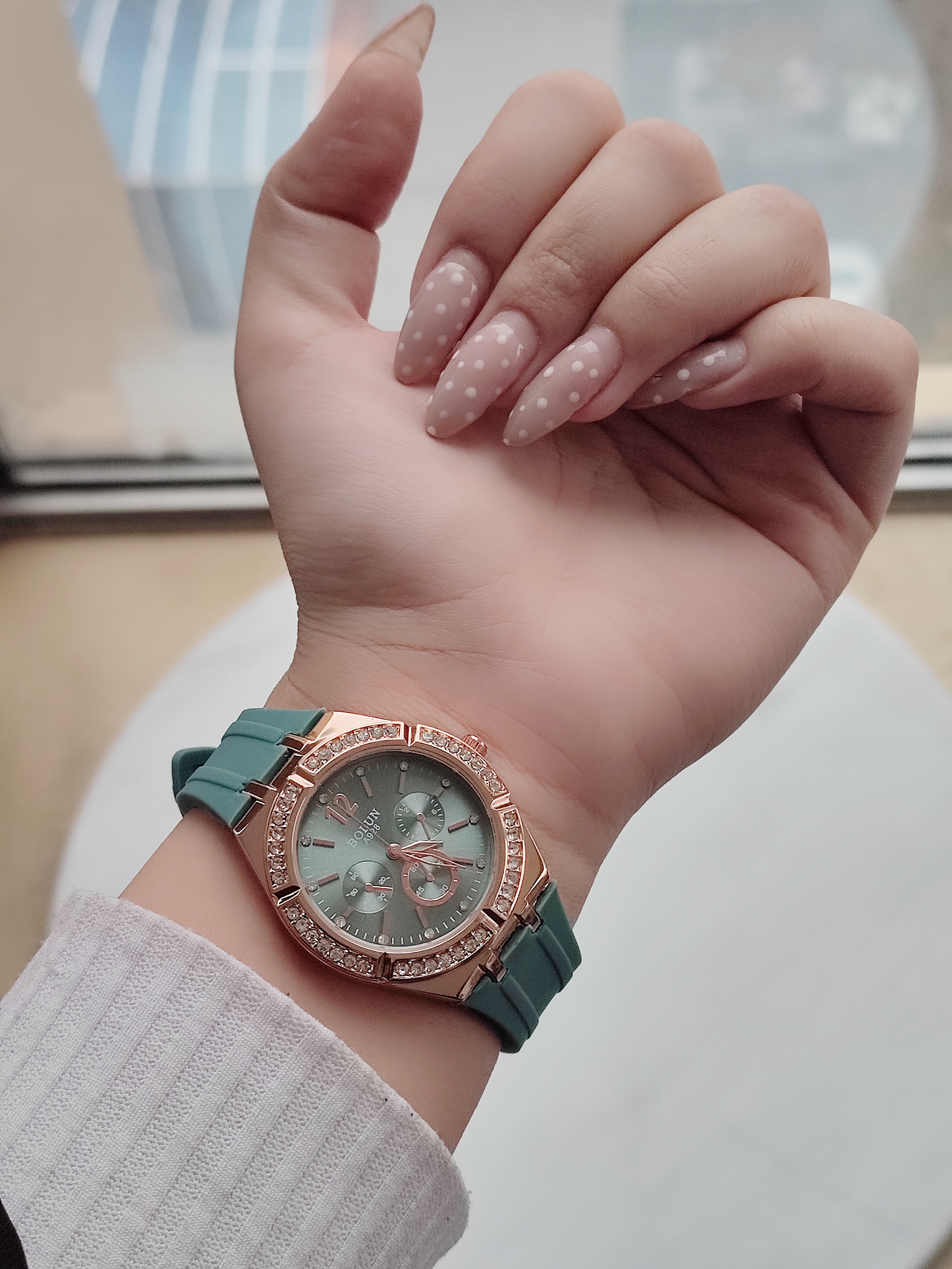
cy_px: 634
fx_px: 917
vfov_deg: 69.4
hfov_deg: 54.9
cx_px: 476
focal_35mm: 25
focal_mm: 5.96
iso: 56
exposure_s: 1/100
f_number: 1.75
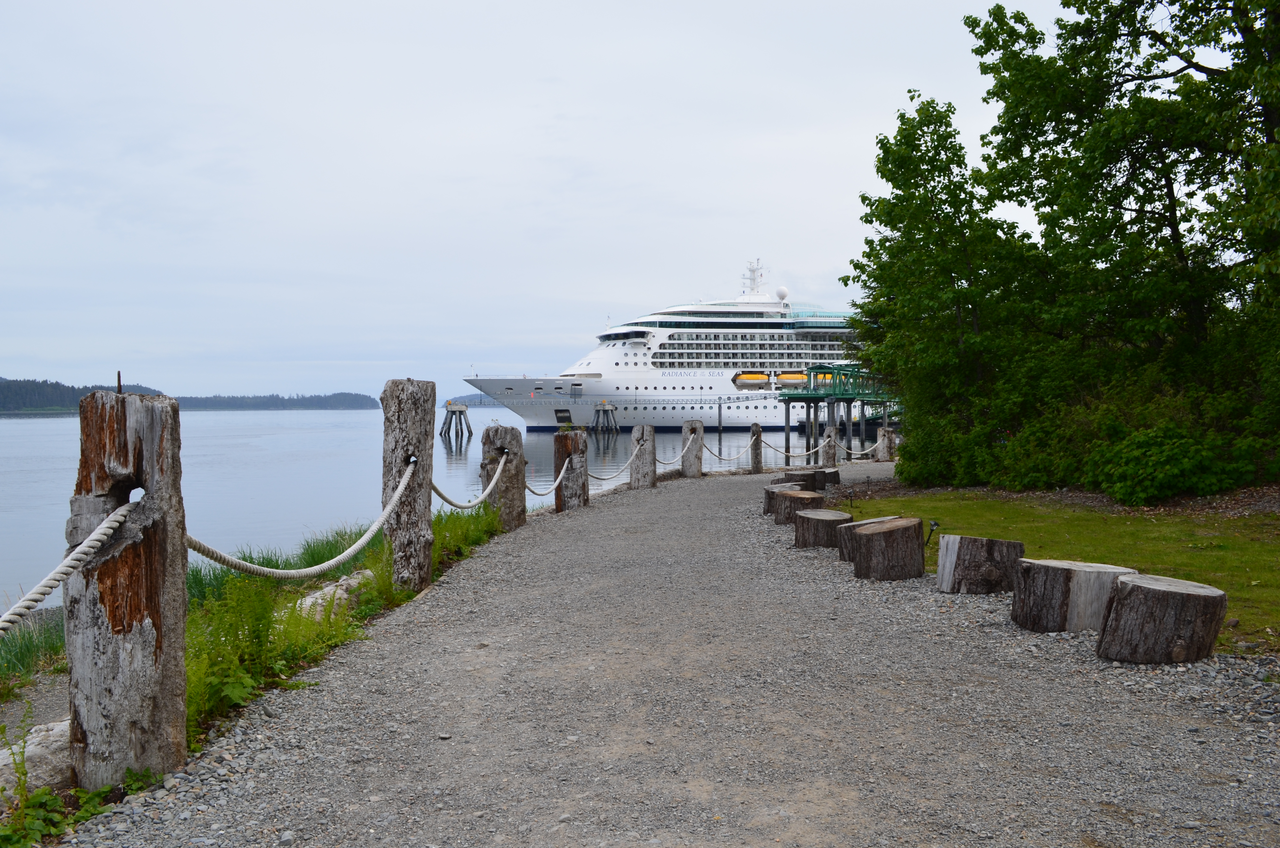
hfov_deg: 57.3
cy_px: 424
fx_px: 1171
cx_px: 640
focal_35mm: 33
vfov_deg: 39.8
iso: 200
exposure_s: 1/125
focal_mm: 22
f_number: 11
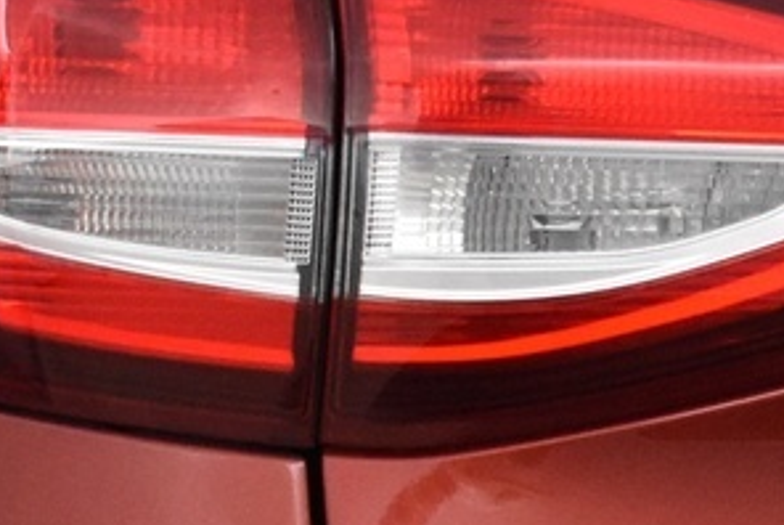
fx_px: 5182
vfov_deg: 5.7
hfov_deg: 8.5
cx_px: 987
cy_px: 745
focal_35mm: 238
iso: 3200
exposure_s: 1/125
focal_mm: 29
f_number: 5.6
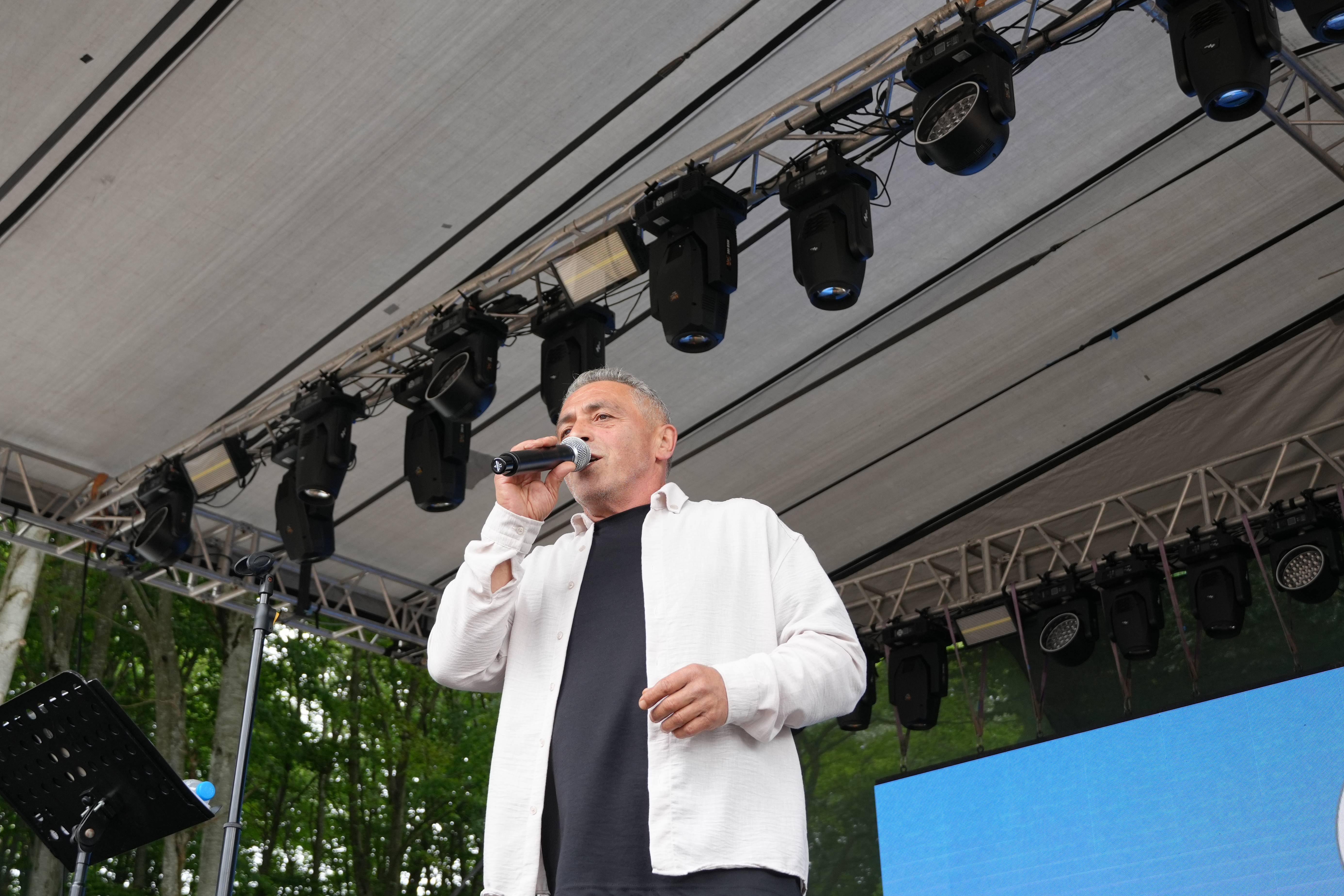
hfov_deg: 40.7
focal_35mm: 49
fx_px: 1813
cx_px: 646
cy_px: 480
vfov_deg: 27.8
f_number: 4.5
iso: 250
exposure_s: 1/160
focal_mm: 29
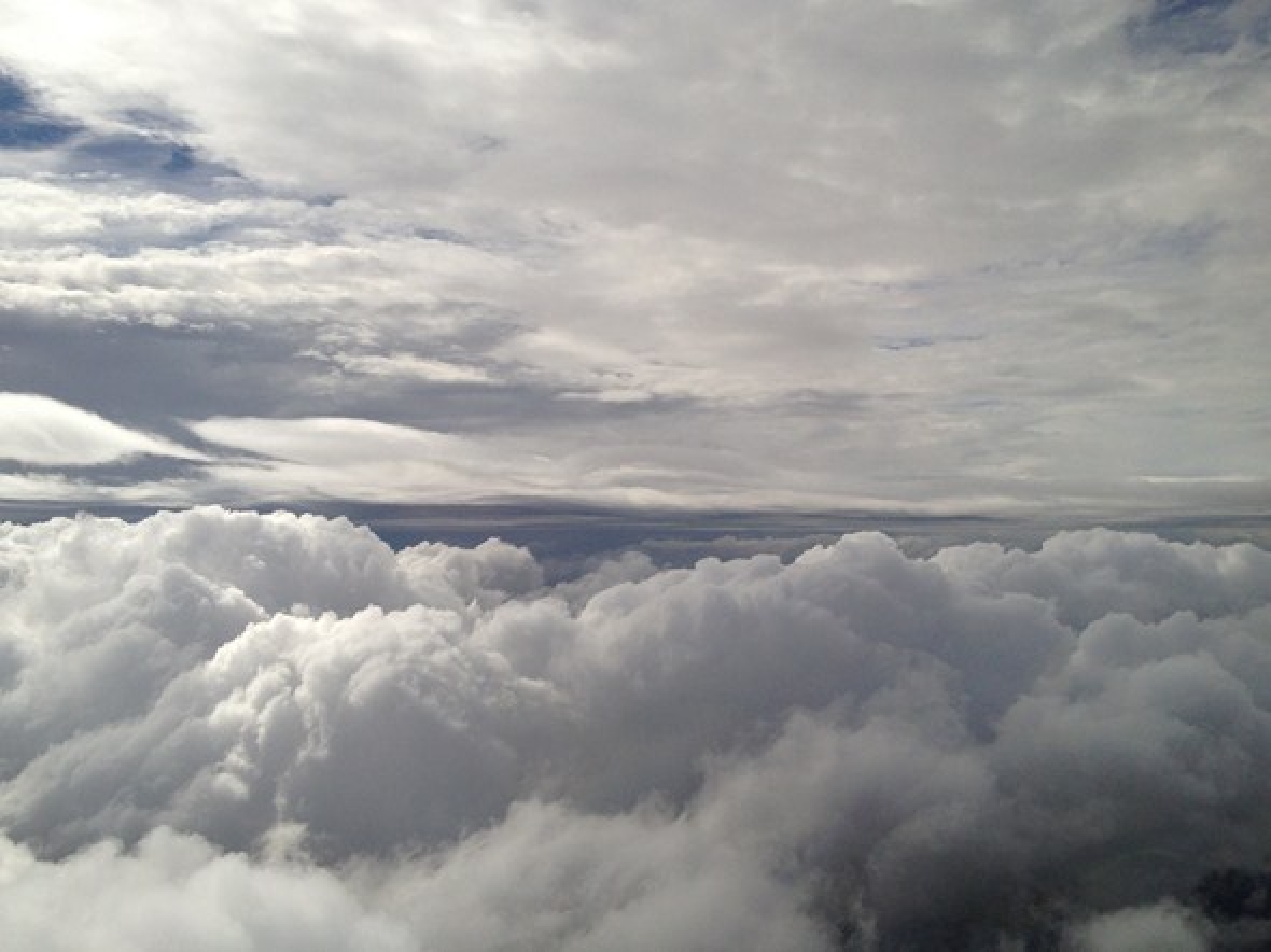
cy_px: 476
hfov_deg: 52.6
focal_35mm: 35
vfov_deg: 40.7
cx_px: 636
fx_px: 1285
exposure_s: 1/5025
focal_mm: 4.28
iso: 64
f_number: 2.4
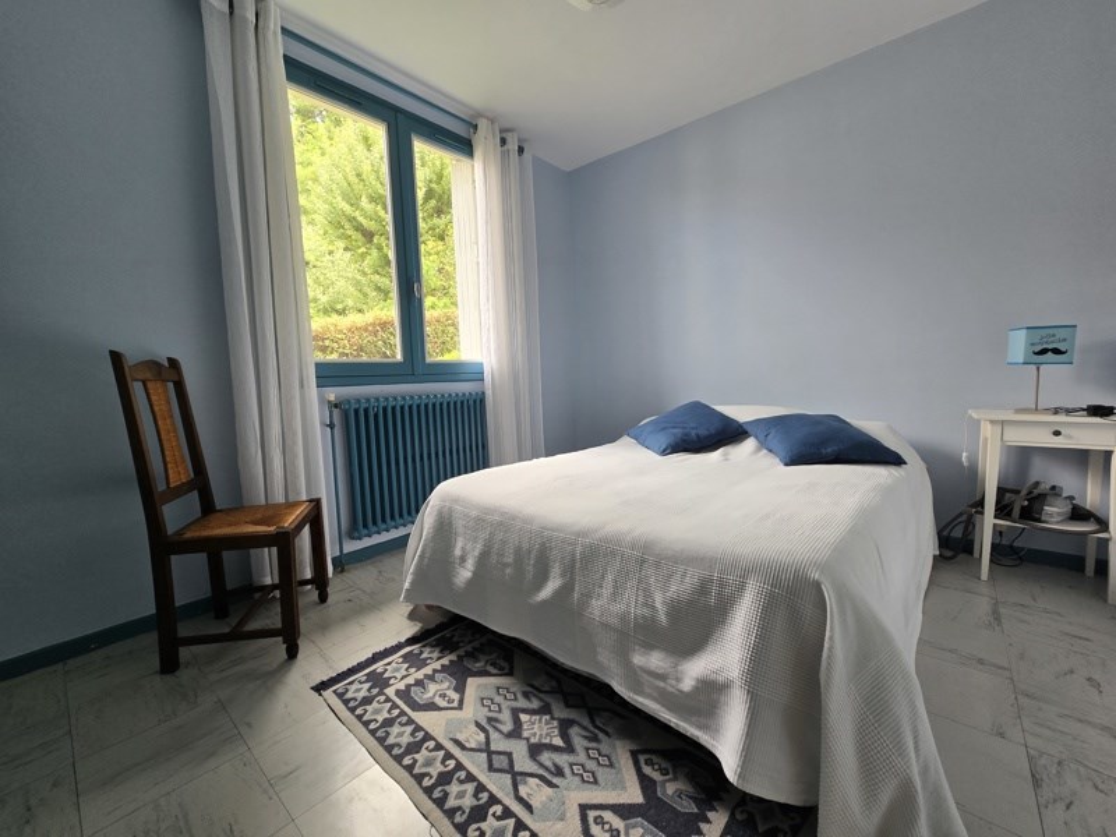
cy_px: 418
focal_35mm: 13
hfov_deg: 106.2
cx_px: 558
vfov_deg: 89.9
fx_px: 419
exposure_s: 1/60
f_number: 2.2
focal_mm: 2.2
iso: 64
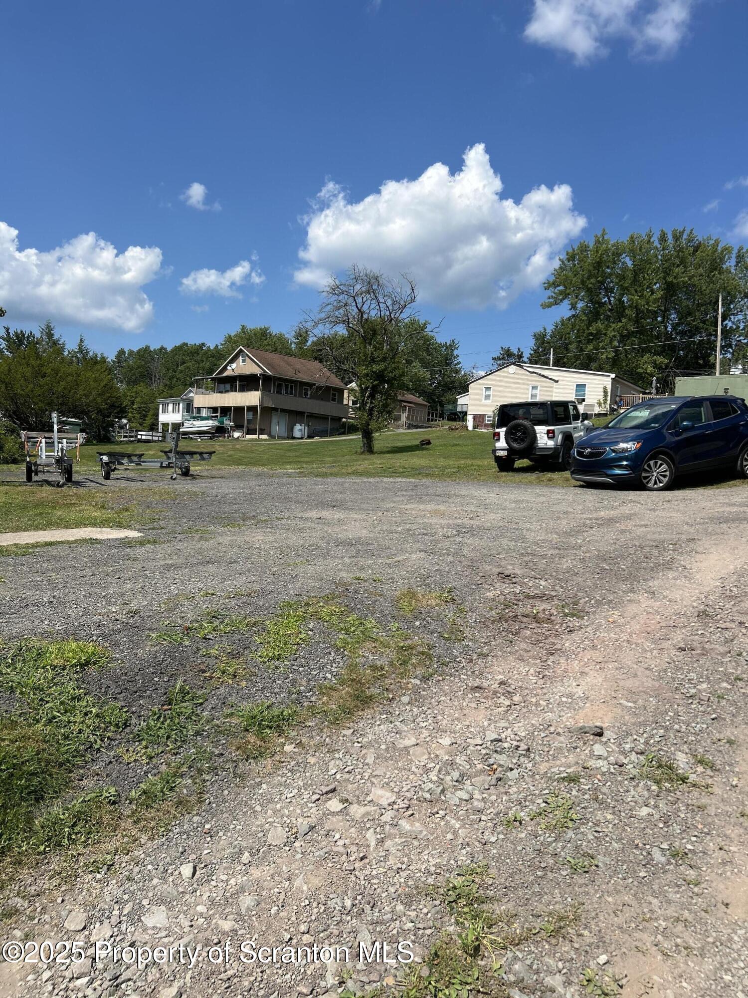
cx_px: 374
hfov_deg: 53.1
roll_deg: -2.7
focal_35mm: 26
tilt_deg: -0.5
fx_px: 749
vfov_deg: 67.3
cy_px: 499
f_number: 1.5
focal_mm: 5.7
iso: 50
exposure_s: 1/5076
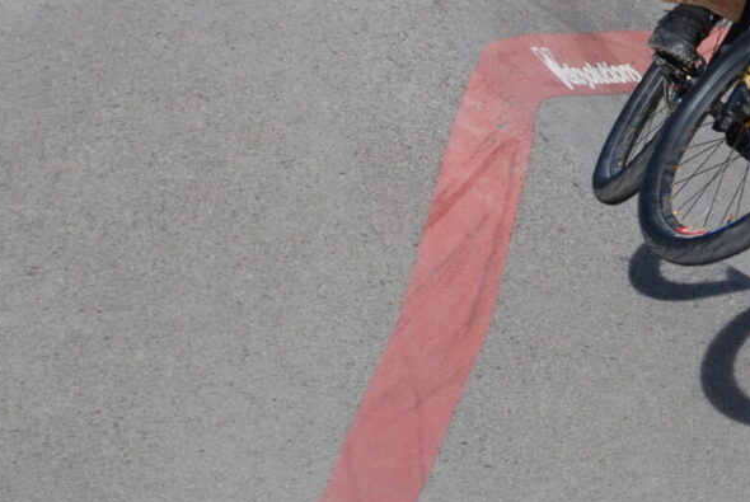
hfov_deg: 7.6
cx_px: 957
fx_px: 5603
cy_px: -78
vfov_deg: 5.1
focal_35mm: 269
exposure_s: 1/500
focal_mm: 55
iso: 200
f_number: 7.1
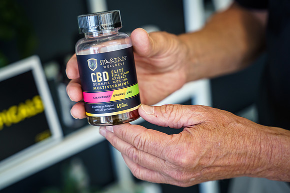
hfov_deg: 30.1
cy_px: 93
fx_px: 539
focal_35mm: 67
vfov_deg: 20.3
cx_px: 134
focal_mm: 62
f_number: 2.8
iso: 640
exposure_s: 1/320
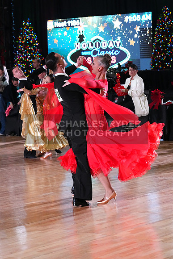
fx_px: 821
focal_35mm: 114
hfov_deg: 12.0
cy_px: 130
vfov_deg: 17.9
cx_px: 86
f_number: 5.6
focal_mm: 114
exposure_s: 1/400
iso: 10000
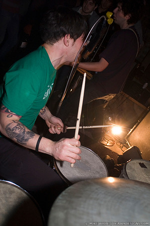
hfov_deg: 43.5
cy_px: 113
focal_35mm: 30
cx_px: 75
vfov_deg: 62.0
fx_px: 188
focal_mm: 20
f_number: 2.8
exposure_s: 1/13
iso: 800
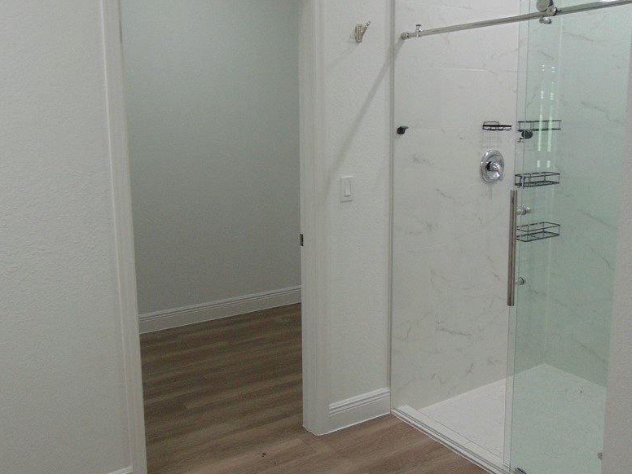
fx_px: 602
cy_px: 211
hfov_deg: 55.3
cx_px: 304
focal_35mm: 33
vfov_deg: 42.9
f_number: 3
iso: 100
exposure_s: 1/30
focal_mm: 4.5
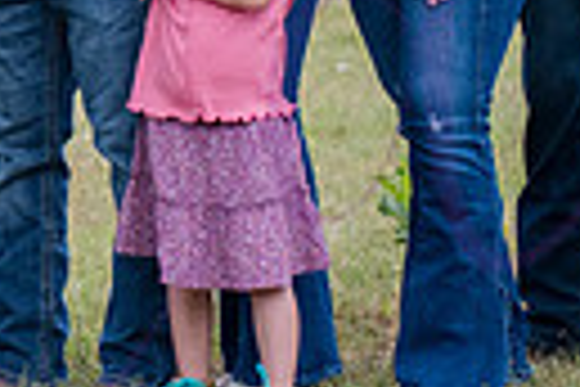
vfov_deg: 3.8
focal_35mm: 361
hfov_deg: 5.7
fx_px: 5816
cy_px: -281
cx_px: -207
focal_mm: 80
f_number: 4
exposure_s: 1/500
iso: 400
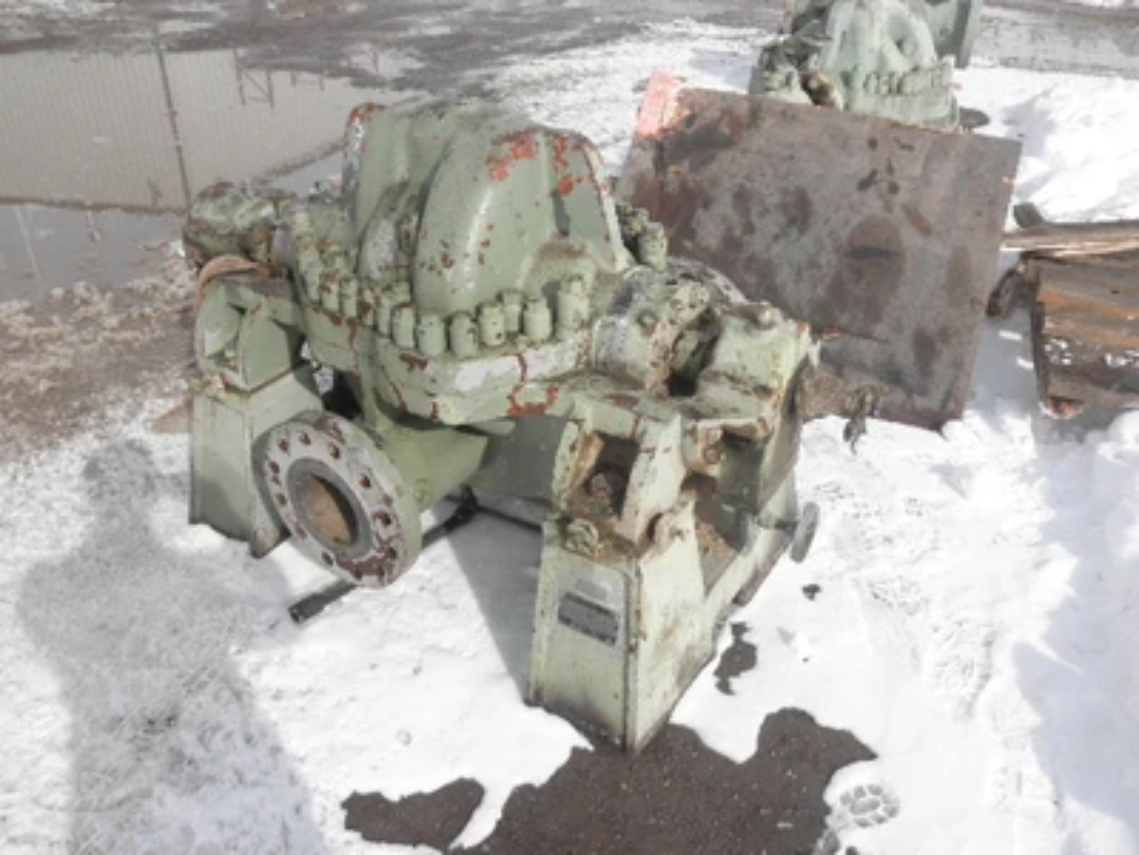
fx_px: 921
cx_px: 570
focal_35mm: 28
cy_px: 428
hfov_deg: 63.4
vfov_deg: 49.7
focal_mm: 5
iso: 64
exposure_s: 1/160
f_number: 8.5
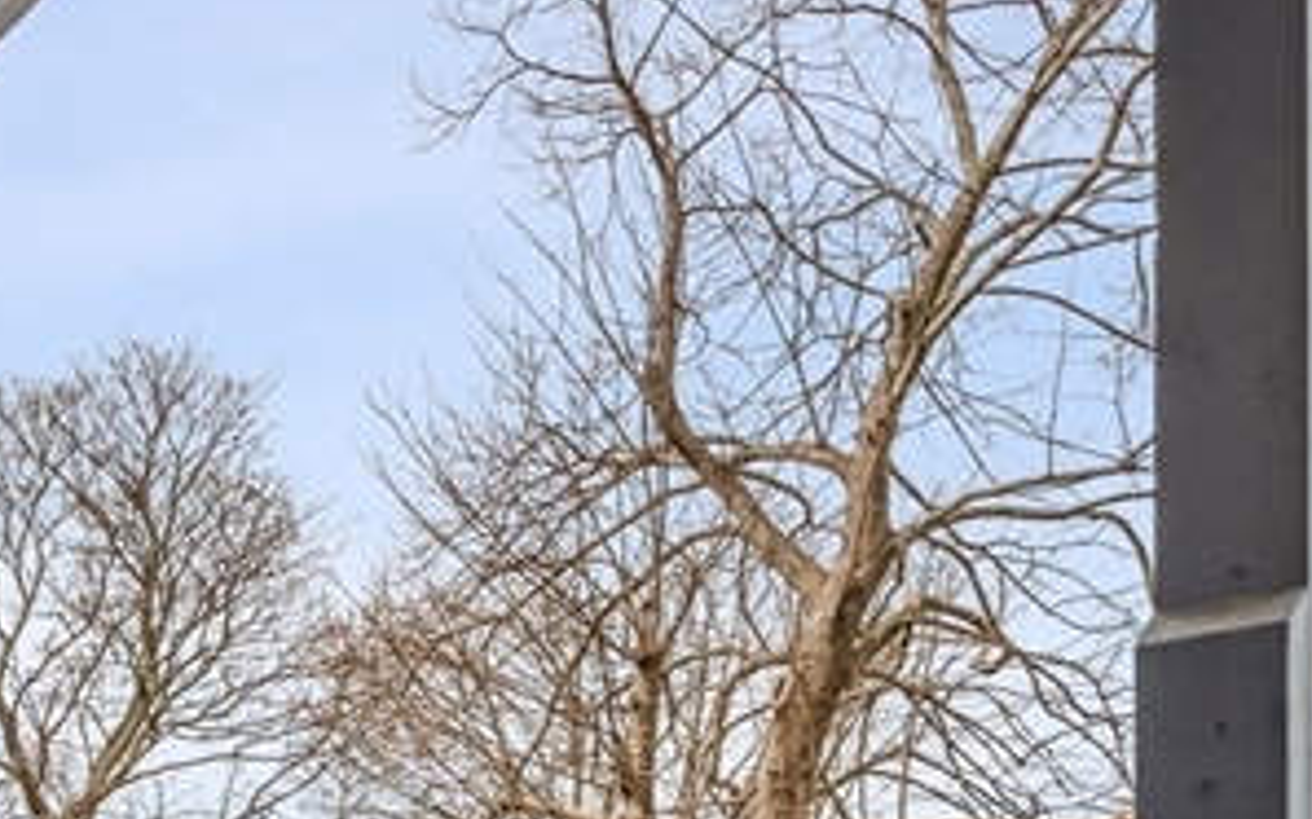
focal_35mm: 49
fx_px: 1751
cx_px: 75
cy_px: 1059
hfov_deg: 37.7
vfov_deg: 23.4
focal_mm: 14
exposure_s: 1/640
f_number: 8
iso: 100
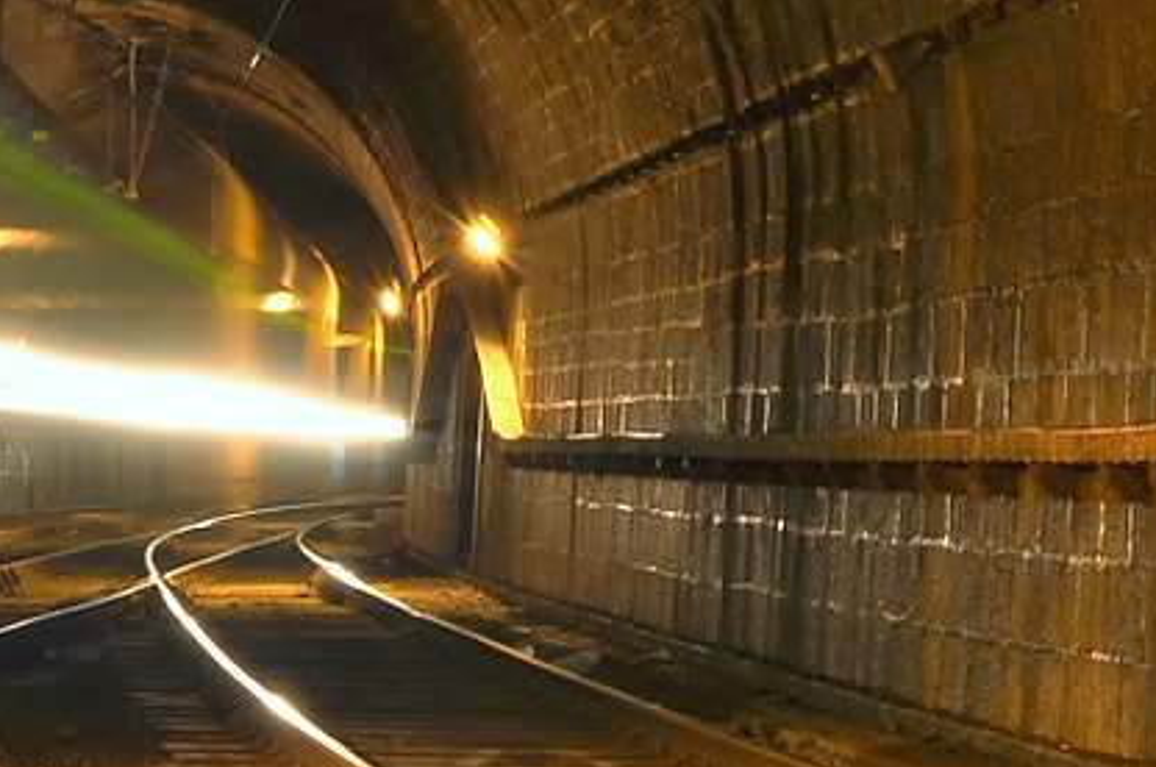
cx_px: -56
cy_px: -25
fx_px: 4264
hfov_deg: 15.1
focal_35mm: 133
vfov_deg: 10.2
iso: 200
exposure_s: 30
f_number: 22
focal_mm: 18
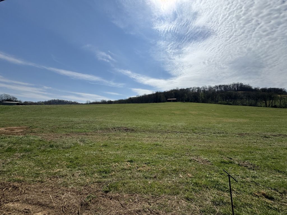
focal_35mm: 14
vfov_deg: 85.7
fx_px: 116
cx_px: 144
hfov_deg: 102.1
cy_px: 108
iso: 32
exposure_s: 1/4630
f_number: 2.2
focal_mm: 2.22
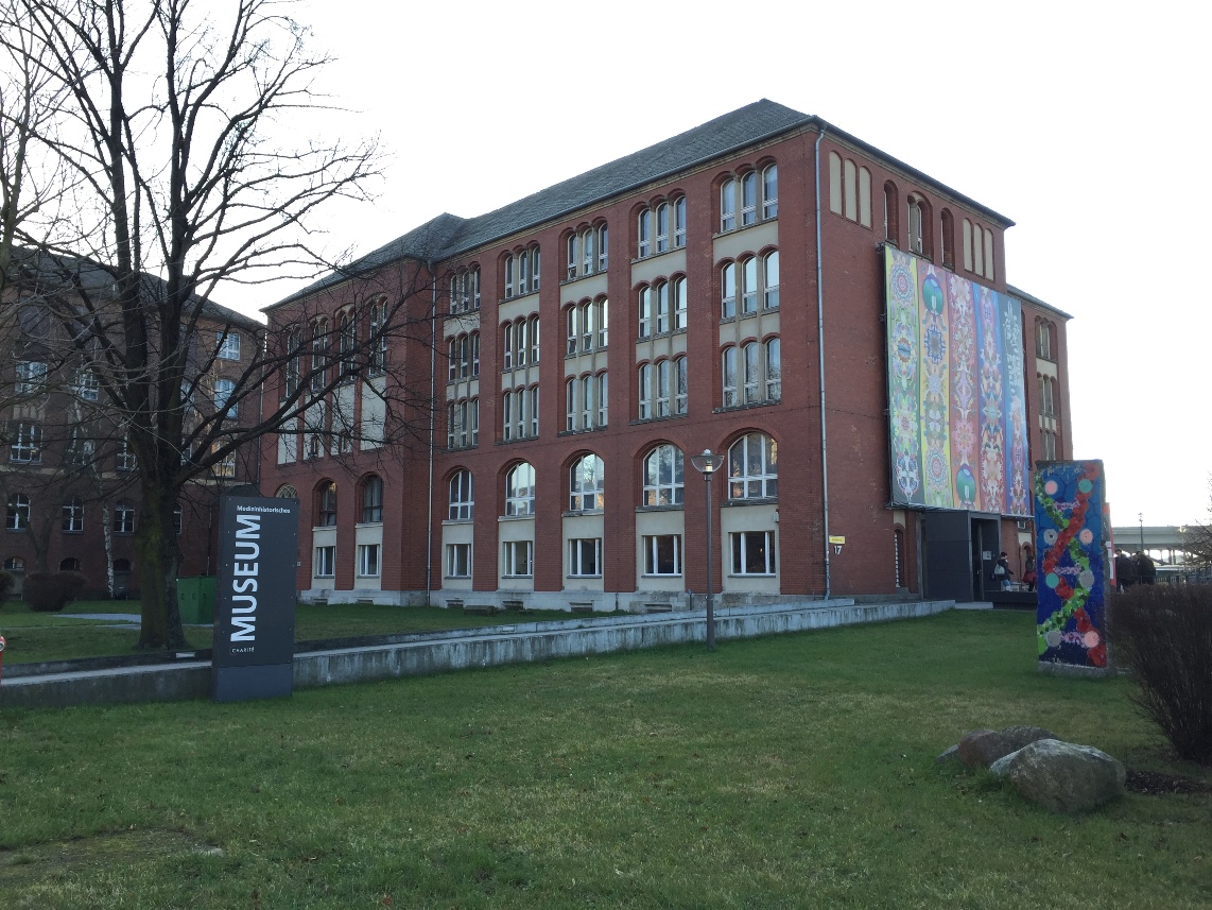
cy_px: 455
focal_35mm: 29
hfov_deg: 61.6
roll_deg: +0.6
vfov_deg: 48.2
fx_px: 1016
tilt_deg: +6.3
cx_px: 606
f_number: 2.2
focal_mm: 4.15
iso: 32
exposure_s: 1/278
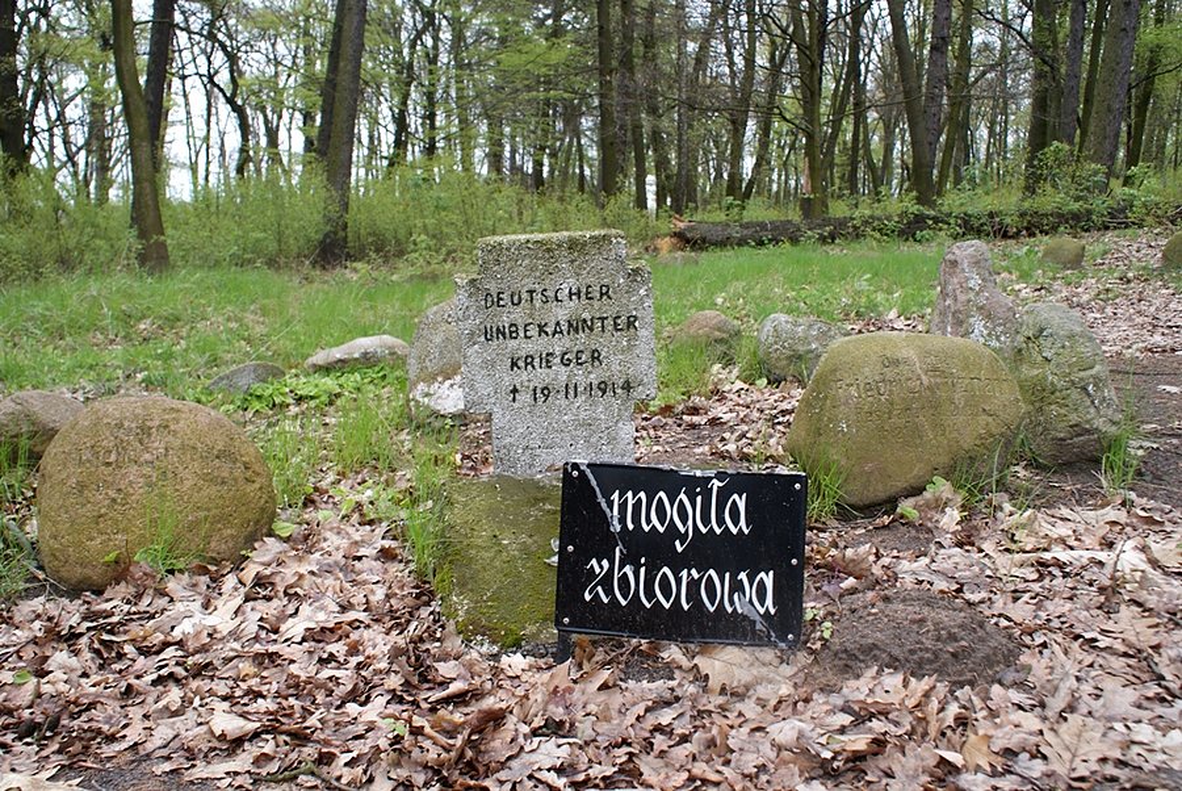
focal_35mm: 30
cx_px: 591
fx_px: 986
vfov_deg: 43.7
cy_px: 396
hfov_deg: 61.9
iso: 100
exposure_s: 1/50
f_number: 5.6
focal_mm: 20
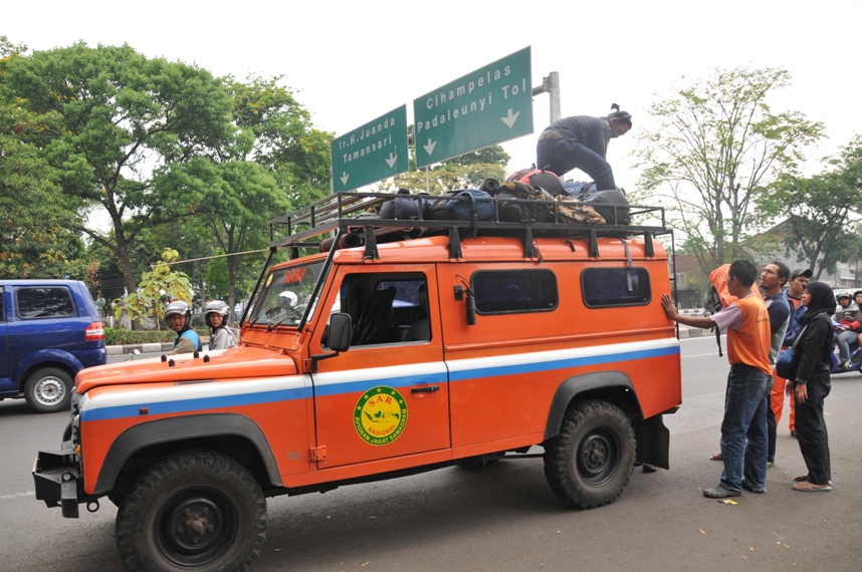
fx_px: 646
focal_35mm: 27
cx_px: 431
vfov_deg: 47.8
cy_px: 286
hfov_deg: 67.4
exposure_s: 1/250
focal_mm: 18
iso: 200
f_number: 4
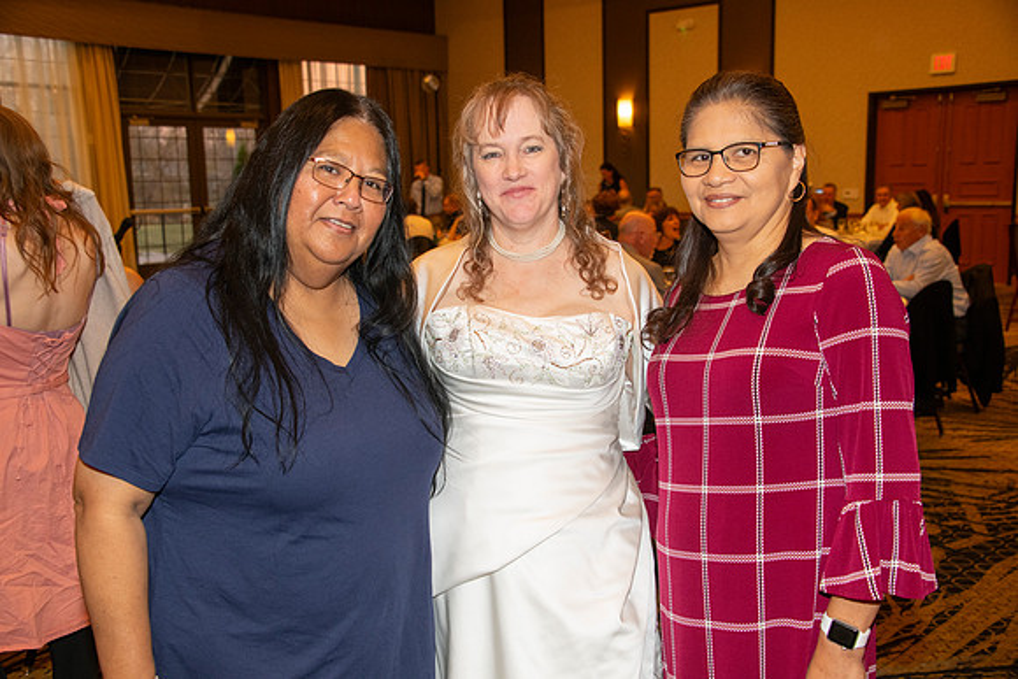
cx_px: 509
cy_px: 340
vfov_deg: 33.4
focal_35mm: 40
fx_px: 1131
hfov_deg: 48.4
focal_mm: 40
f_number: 5.6
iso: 2000
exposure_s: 1/60
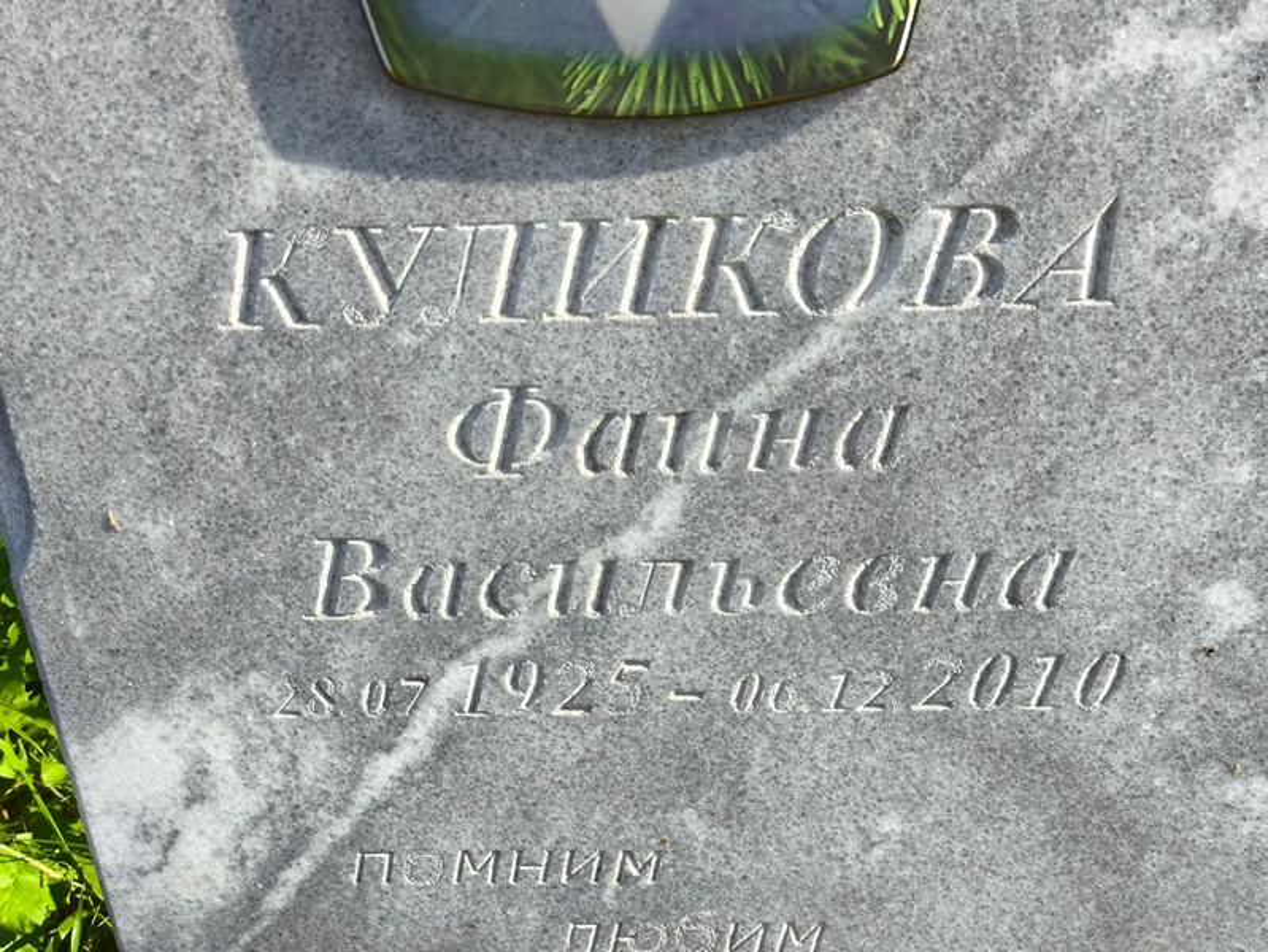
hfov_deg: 38.2
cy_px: 476
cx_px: 634
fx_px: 1832
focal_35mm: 50
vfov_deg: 29.1
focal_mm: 4.71
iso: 50
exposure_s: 1/470
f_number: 1.7
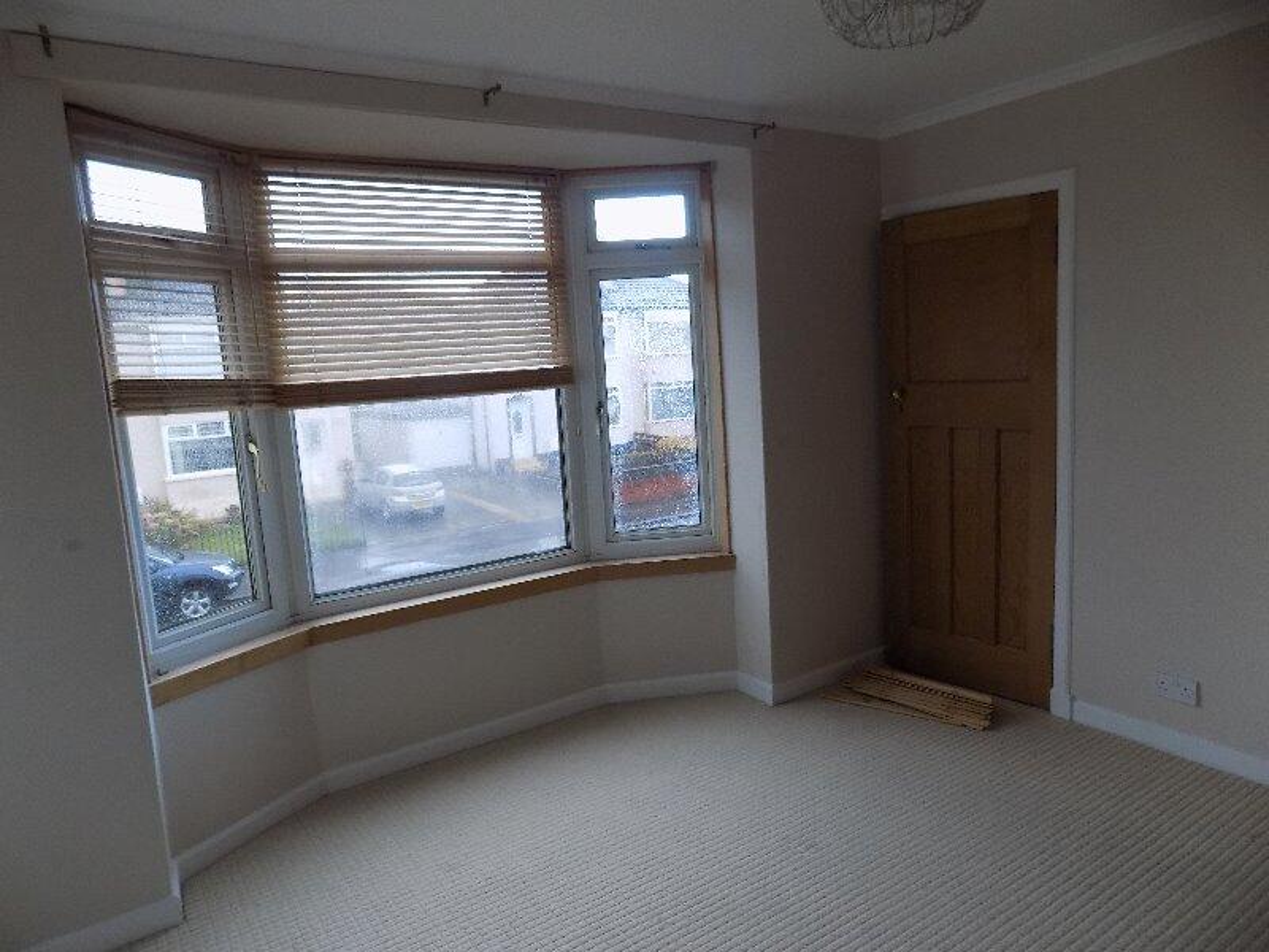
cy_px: 476
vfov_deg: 58.9
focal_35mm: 23
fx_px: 843
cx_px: 634
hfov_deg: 73.9
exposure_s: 1/30
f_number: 3.1
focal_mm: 4
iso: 200
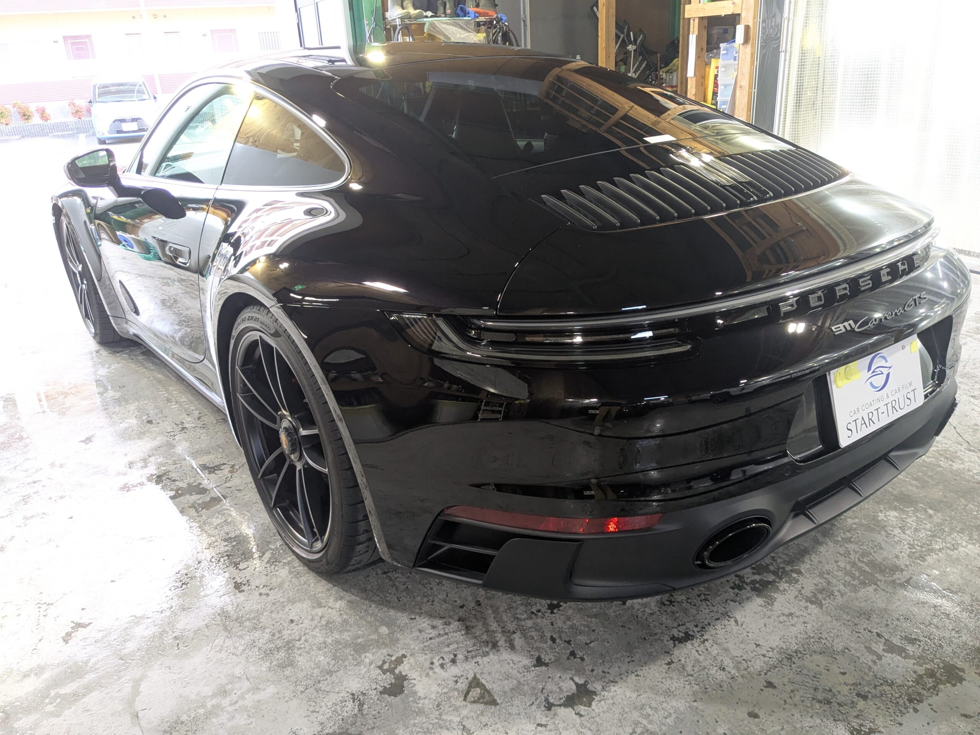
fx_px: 764
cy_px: 368
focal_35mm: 27
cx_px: 490
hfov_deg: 65.3
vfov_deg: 51.4
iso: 366
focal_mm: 4.38
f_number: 1.73
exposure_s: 1/120
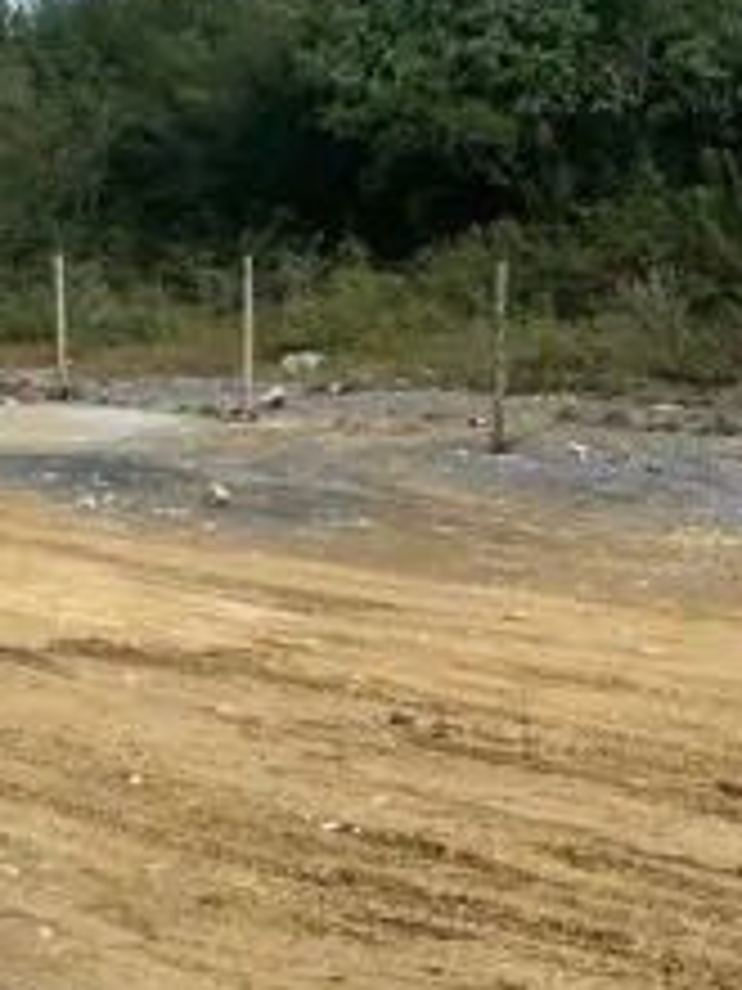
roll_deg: -0.3
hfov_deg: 19.4
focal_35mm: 71
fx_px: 2029
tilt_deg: +0.6
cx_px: -175
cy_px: 274
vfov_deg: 27.1
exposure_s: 1/3623
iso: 50
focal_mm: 5.1
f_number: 1.6
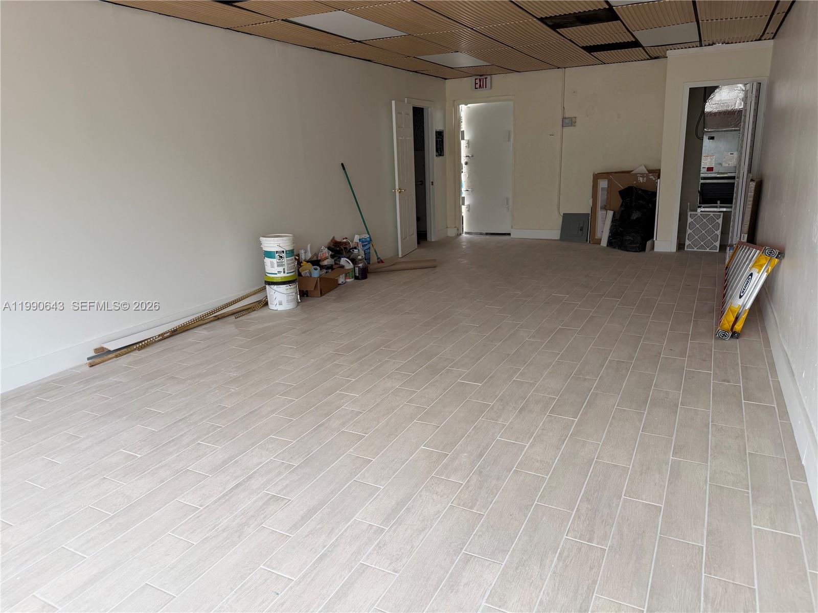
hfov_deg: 71.6
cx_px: 409
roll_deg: +3.1
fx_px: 567
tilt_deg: -15.5
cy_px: 306
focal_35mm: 24
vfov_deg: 56.8
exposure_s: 1/121
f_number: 1.78
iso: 64
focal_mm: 6.76
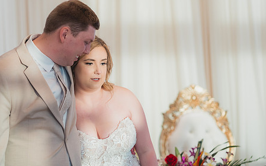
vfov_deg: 11.7
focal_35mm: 112
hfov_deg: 18.6
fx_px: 811
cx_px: 107
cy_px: 69
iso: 1250
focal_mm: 85
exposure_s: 1/320
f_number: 2.2
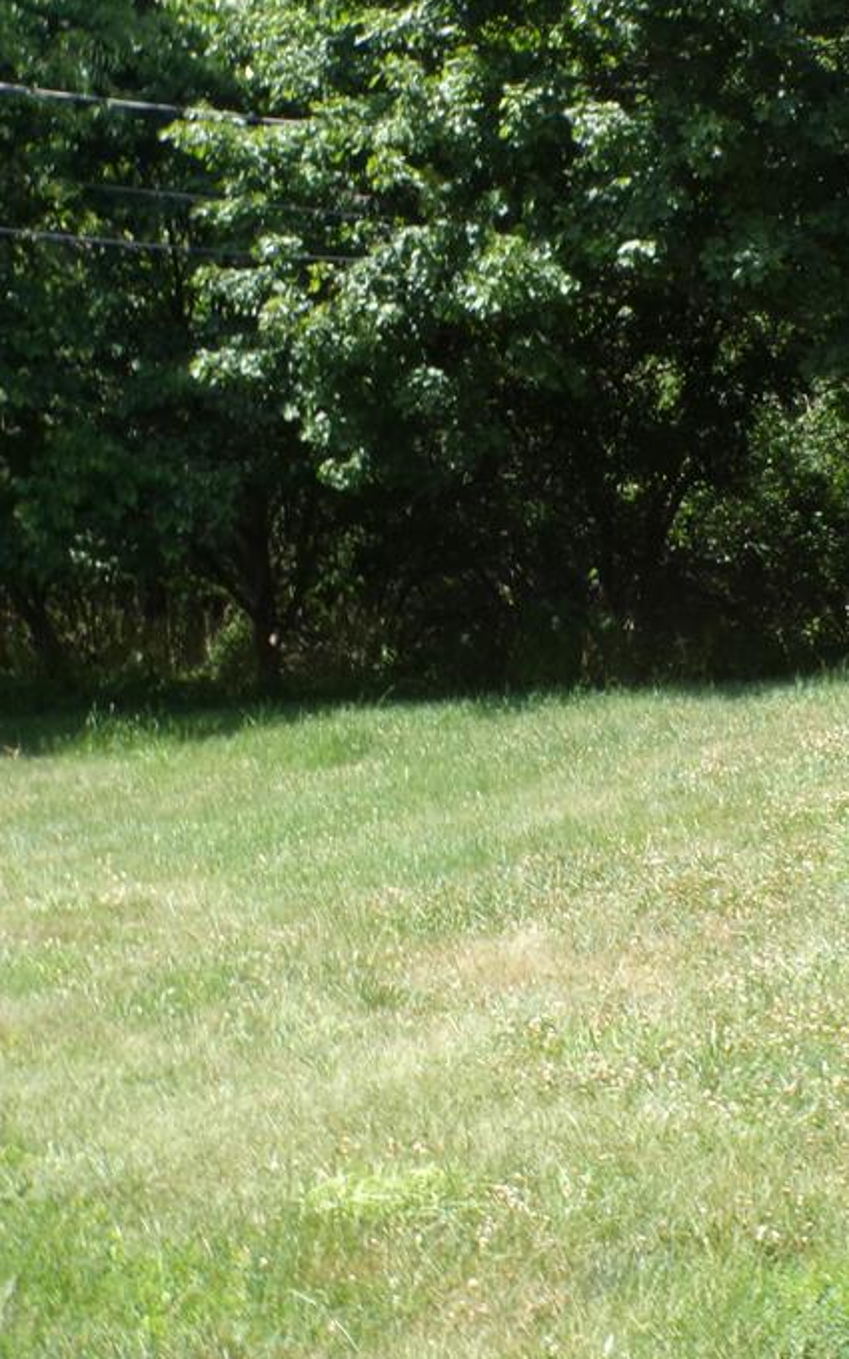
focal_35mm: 67
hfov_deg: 19.1
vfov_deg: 30.6
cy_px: 664
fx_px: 2480
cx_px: 763
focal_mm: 7.6
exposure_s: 1/52
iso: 100
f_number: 8.9
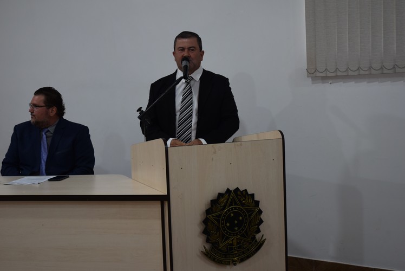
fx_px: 574
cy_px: 136
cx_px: 202
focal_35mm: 51
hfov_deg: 38.9
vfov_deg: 26.5
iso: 400
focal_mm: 34
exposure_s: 1/60
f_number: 4
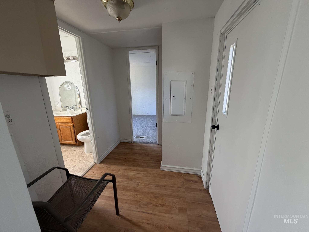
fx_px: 125
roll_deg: +0.0
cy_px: 116
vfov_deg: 85.7
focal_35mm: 14
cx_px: 154
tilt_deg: -14.7
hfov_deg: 102.1
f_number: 2.2
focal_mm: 2.22
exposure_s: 1/121
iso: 160
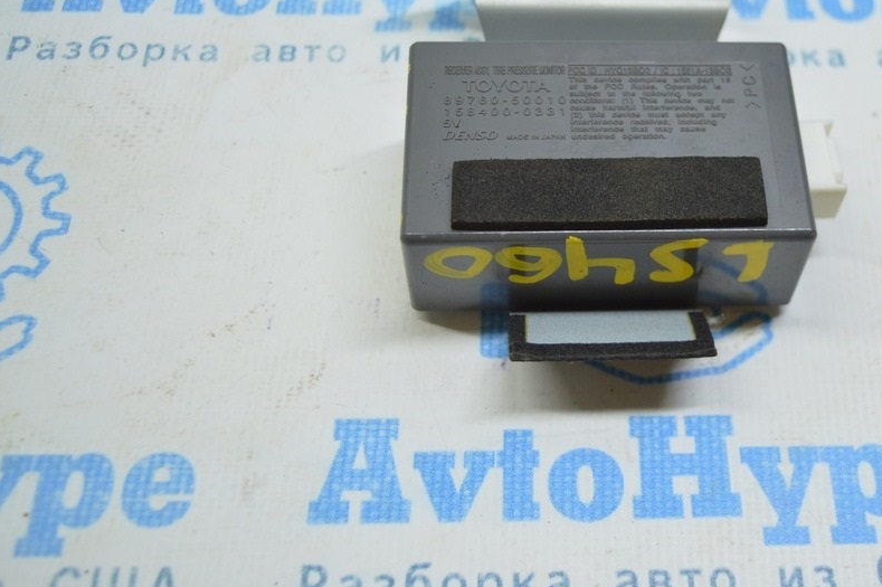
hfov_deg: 40.2
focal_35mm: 49
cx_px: 571
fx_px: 1191
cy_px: 214
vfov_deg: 27.6
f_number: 4
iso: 400
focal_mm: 25
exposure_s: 1/60
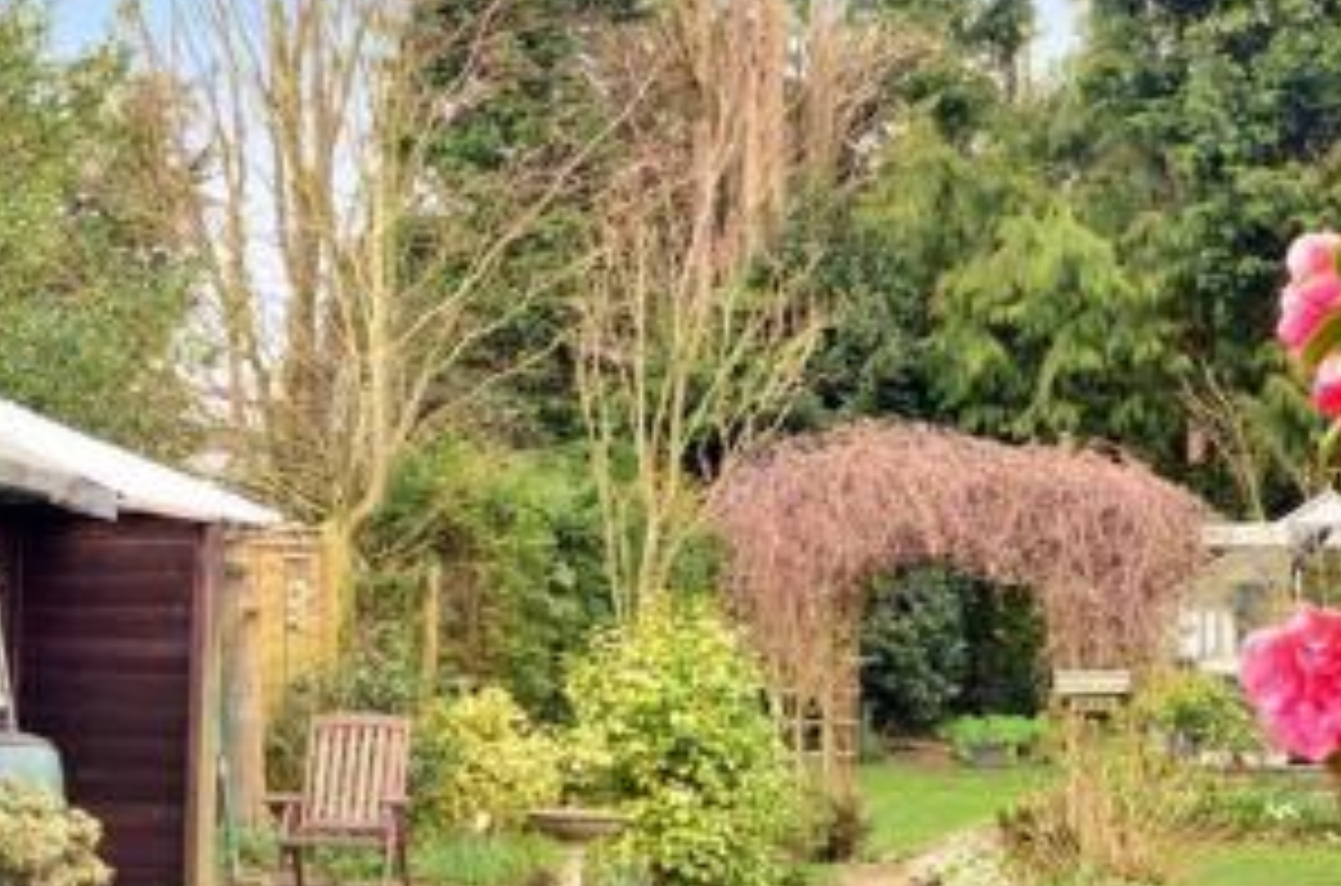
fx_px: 2452
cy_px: 616
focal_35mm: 66
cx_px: 405
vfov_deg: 20.4
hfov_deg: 30.3
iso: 640
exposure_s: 1/50
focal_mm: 20
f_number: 10
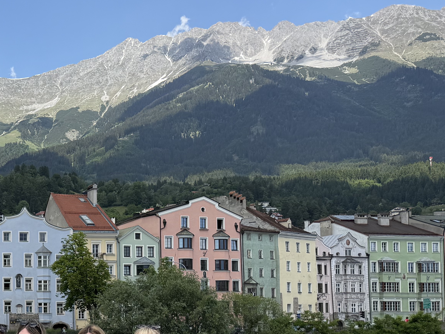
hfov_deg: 28.4
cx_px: -93
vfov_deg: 24.2
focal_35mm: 59
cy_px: 295
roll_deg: +0.3
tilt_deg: +1.1
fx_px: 758
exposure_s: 1/2801
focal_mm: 6.76
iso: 80
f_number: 1.78
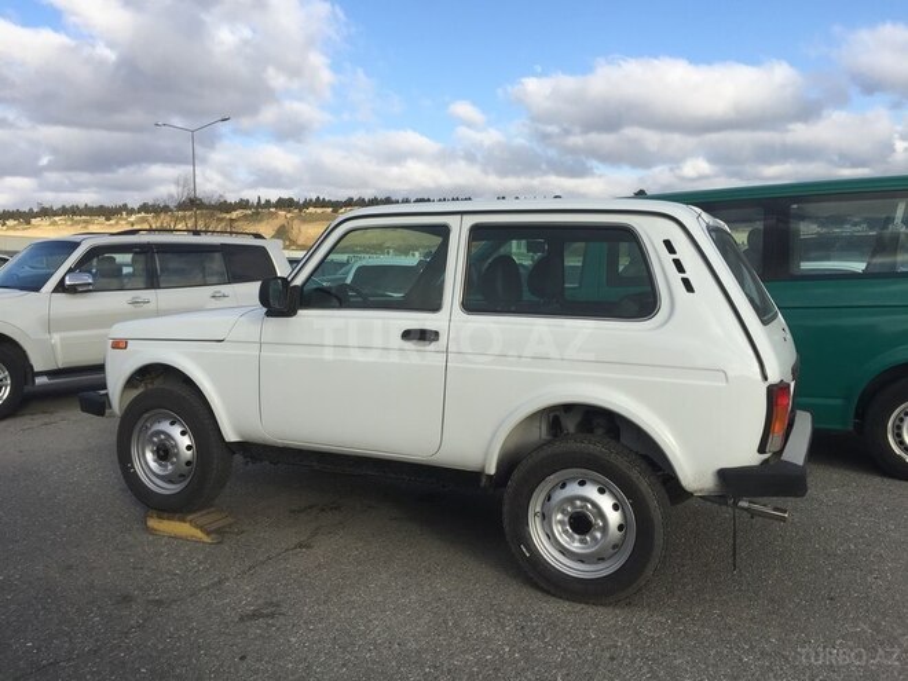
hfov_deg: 61.7
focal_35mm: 29
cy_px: 340
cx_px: 454
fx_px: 761
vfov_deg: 48.2
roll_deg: -0.8
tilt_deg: -7.4
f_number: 2.2
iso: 32
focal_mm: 4.15
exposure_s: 1/989
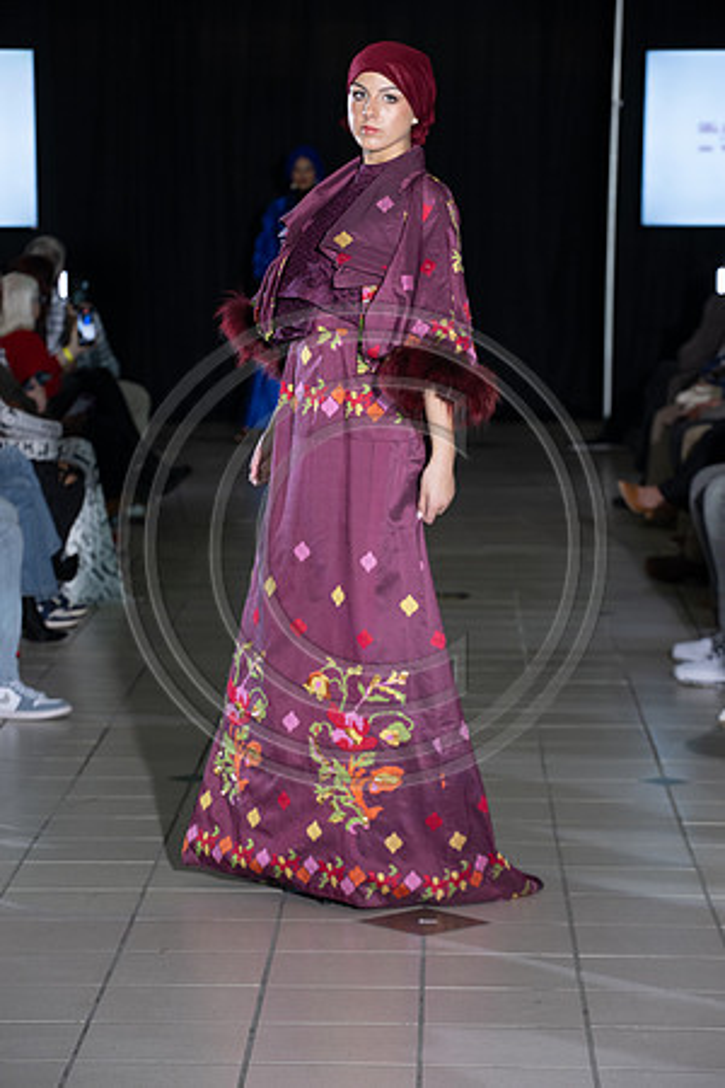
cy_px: 544
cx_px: 362
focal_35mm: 120
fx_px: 3625
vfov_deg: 17.1
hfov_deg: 11.4
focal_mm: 120
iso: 1250
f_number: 5.6
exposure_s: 1/160
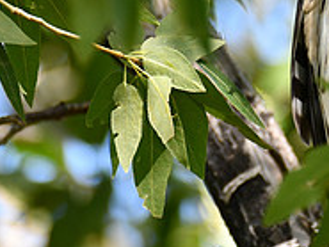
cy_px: -26
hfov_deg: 1.5
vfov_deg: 1.1
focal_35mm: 1357
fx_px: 12906
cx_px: 299
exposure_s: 1/500
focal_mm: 300
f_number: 5.6
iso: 720
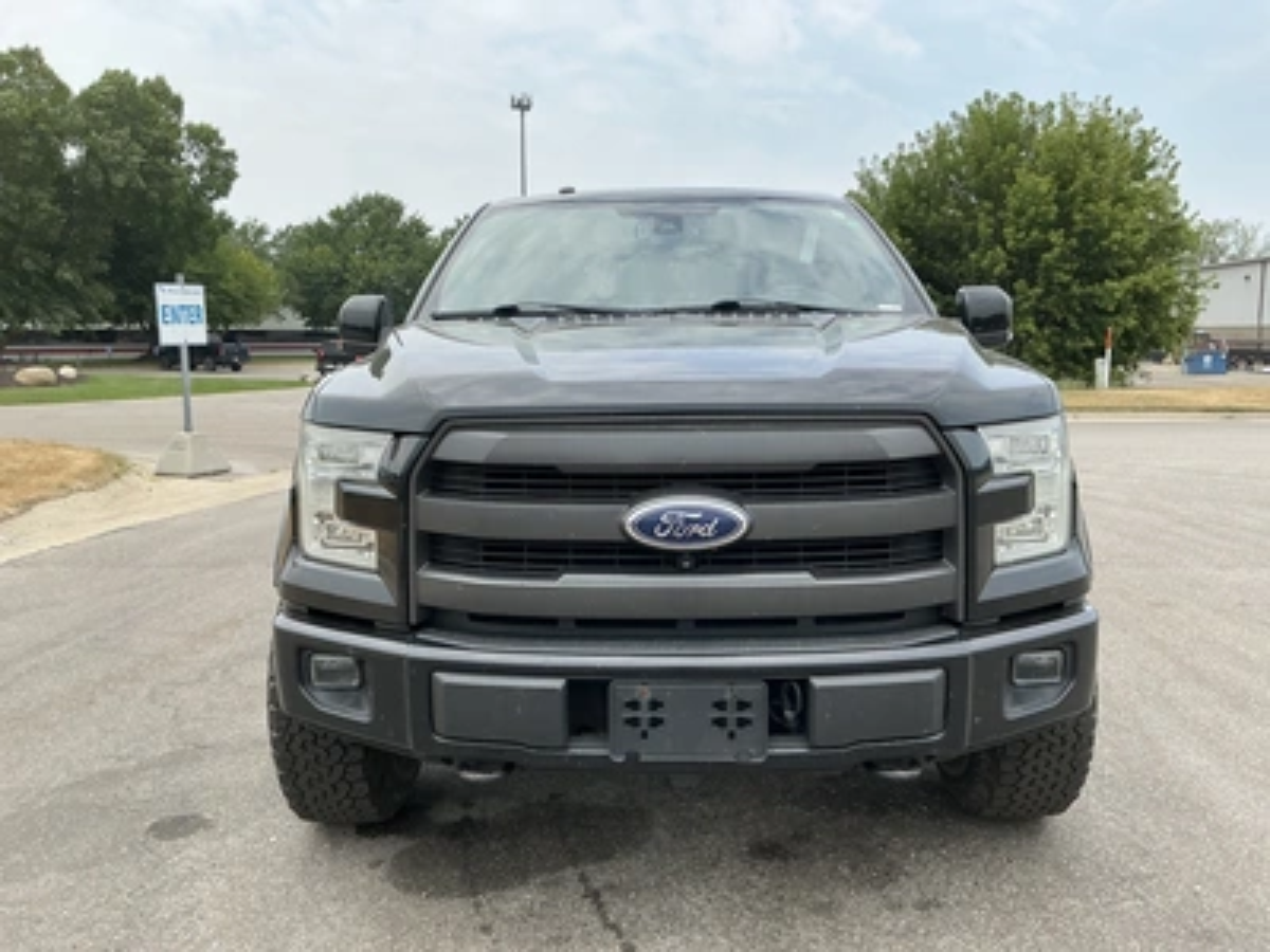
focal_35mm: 28
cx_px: 635
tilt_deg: -5.7
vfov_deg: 49.7
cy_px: 476
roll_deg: +0.8
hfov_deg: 63.4
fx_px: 1027
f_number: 1.8
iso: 25
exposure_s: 1/759
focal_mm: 3
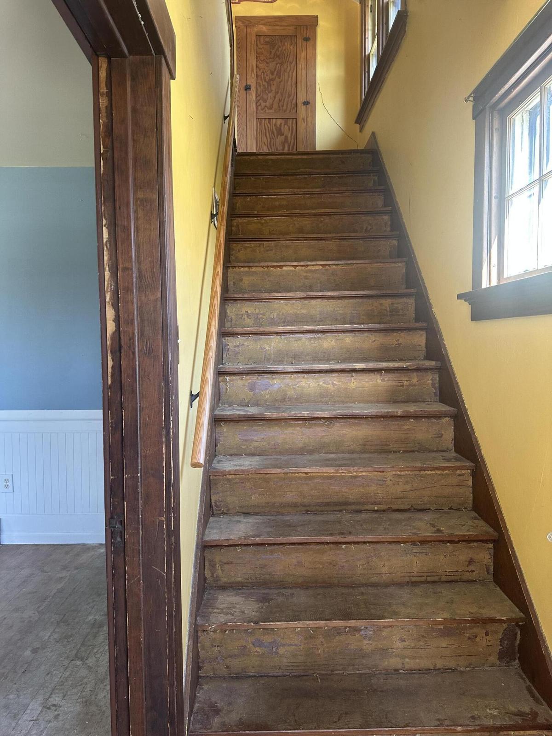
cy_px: 368
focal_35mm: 24
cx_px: 276
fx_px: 510
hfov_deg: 56.8
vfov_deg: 71.6
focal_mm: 6.86
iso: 125
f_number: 1.78
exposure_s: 1/60
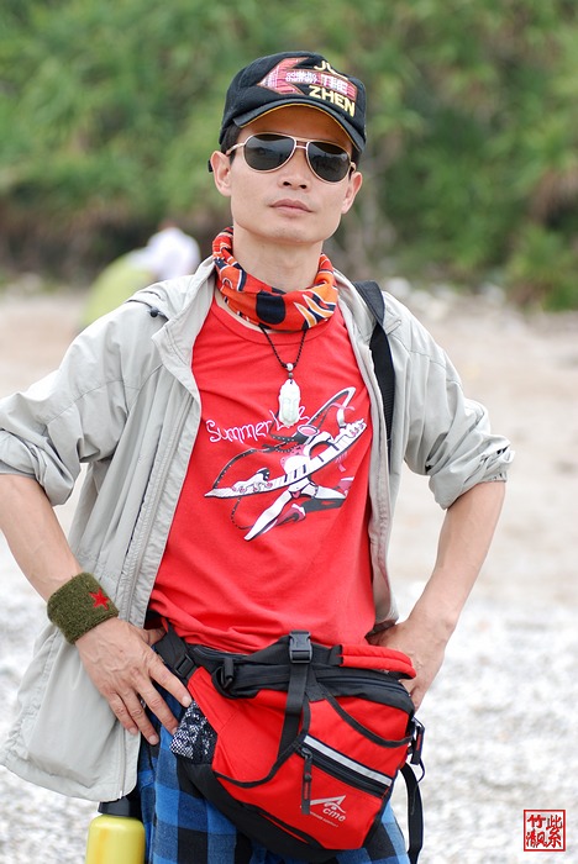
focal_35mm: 120
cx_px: 289
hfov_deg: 11.4
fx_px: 2884
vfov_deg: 17.0
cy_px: 432
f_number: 3.5
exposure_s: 1/125
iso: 200
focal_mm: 80
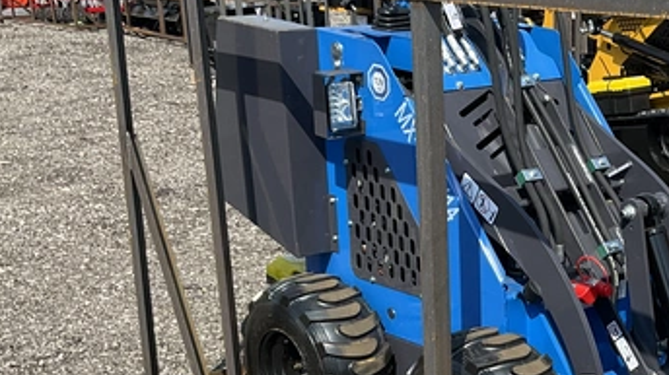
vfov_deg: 17.2
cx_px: 593
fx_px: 1223
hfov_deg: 29.4
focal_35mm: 69
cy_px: 322
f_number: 1.8
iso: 25
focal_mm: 3
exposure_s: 1/1195
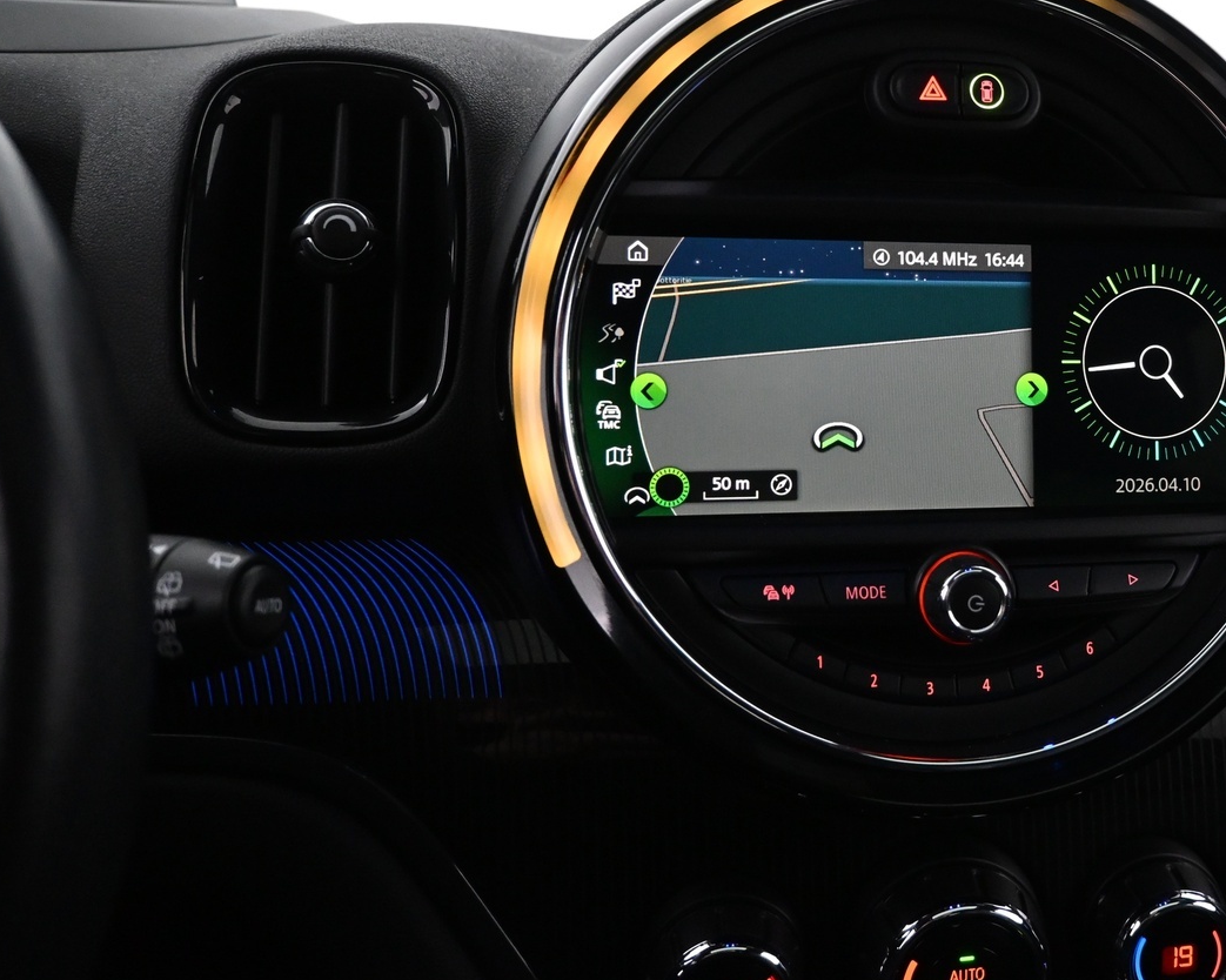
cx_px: 949
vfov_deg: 41.9
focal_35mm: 35
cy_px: 371
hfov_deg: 49.1
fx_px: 1270
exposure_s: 1/60
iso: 3200
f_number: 3.5
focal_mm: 16
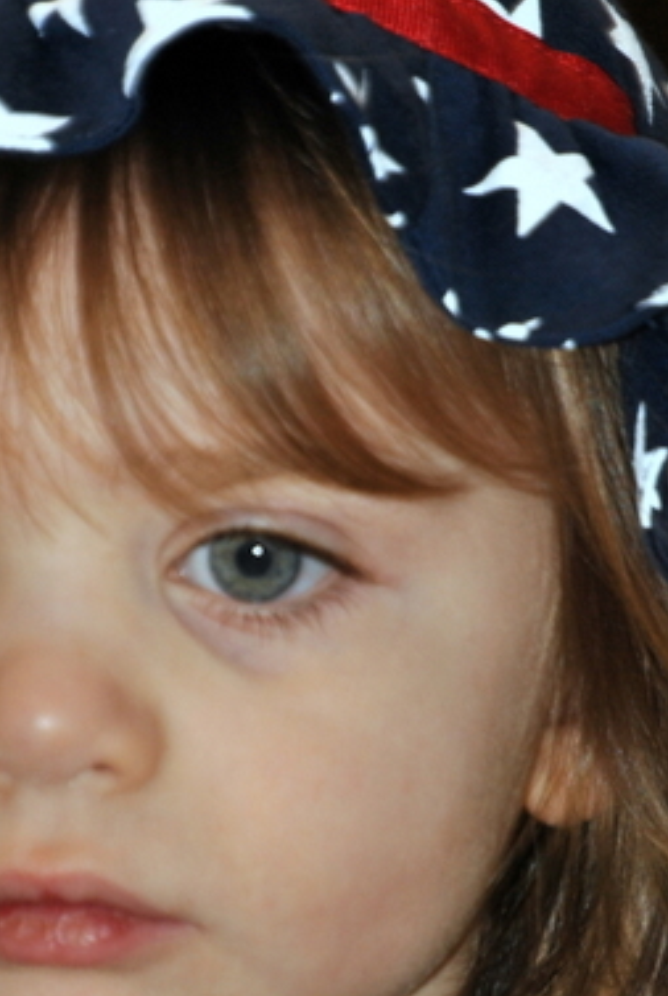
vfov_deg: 3.7
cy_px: 513
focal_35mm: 557
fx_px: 15433
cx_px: 272
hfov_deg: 2.5
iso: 200
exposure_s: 1/60
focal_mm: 175
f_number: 5.3
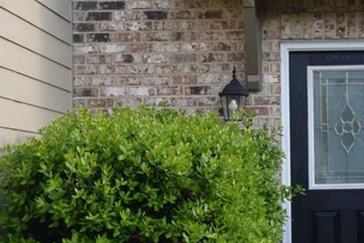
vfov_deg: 12.8
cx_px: 330
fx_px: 1085
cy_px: 144
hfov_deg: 18.7
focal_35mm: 107
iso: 400
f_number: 8
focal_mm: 29
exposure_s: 1/250
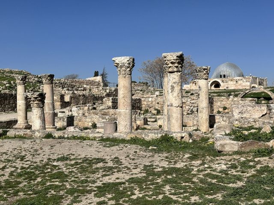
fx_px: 380
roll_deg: +0.5
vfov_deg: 30.3
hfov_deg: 39.7
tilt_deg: +0.3
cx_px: 137
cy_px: 102
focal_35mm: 48
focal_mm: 6.86
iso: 64
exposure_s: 1/8929
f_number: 1.78
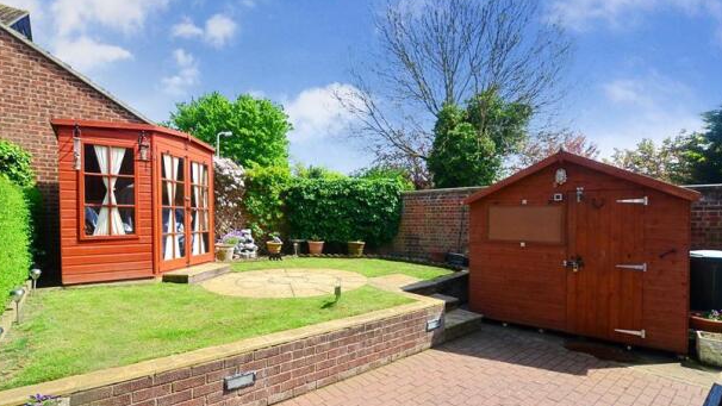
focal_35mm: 17
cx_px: 357
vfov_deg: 63.7
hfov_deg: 95.9
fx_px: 325
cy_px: 227
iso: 200
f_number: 8
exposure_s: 1/250
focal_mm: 10
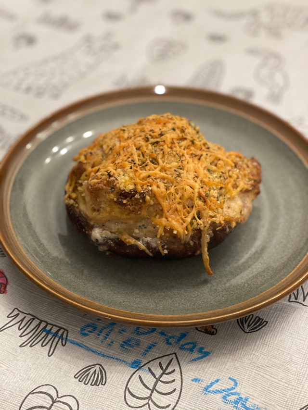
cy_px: 205
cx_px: 154
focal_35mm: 64
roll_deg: -1.8
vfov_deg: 30.3
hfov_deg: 22.9
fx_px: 759
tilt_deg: -43.8
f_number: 2.2
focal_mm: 7.5
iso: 320
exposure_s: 1/24
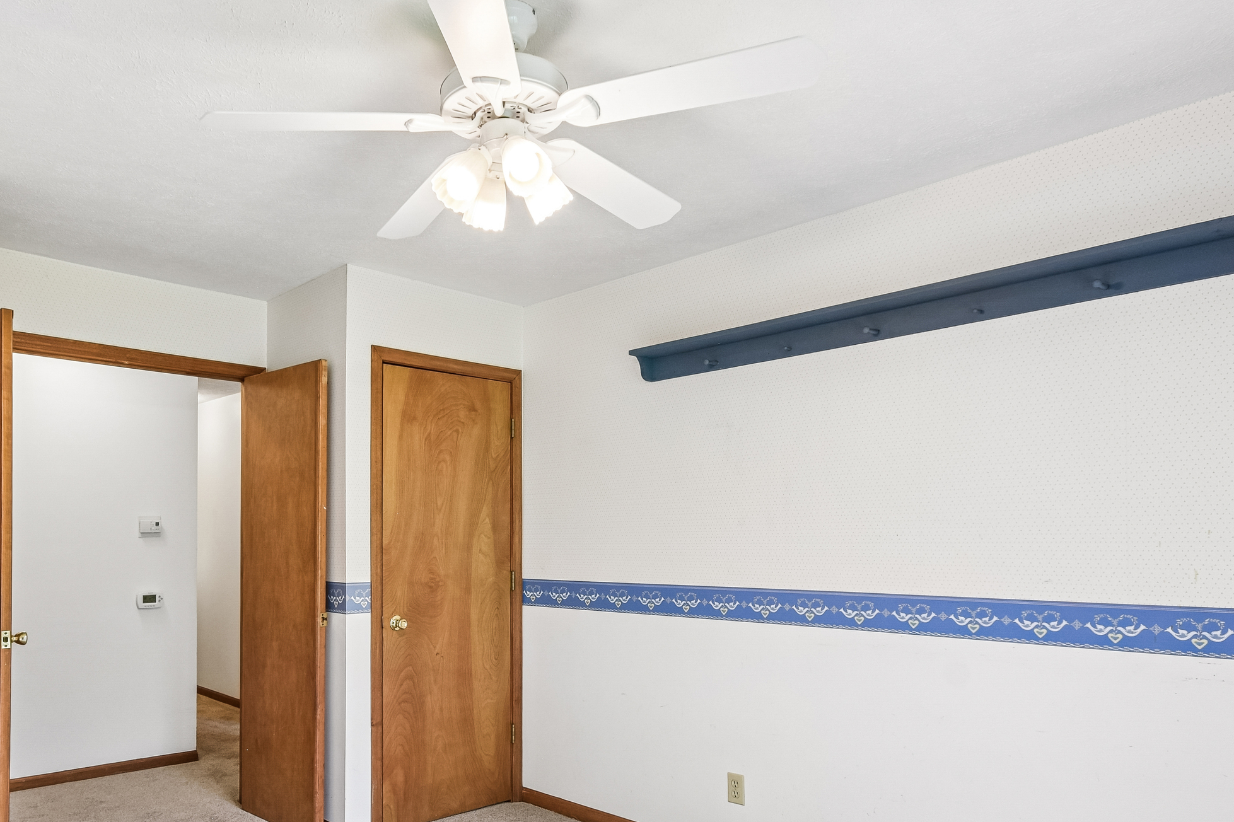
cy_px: 539
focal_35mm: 23
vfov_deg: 54.1
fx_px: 788
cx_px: 438
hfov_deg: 74.3
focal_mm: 10
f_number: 8
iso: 400
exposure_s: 1/40
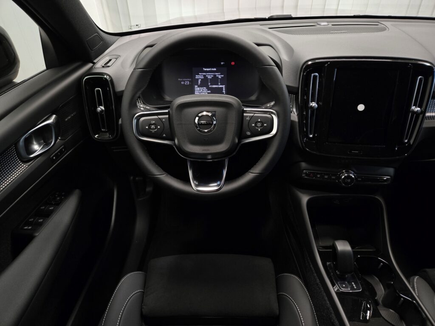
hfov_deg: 73.9
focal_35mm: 23
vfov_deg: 58.9
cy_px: 163
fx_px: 289
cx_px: 218
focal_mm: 5.4
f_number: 1.8
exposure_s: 1/51
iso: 320
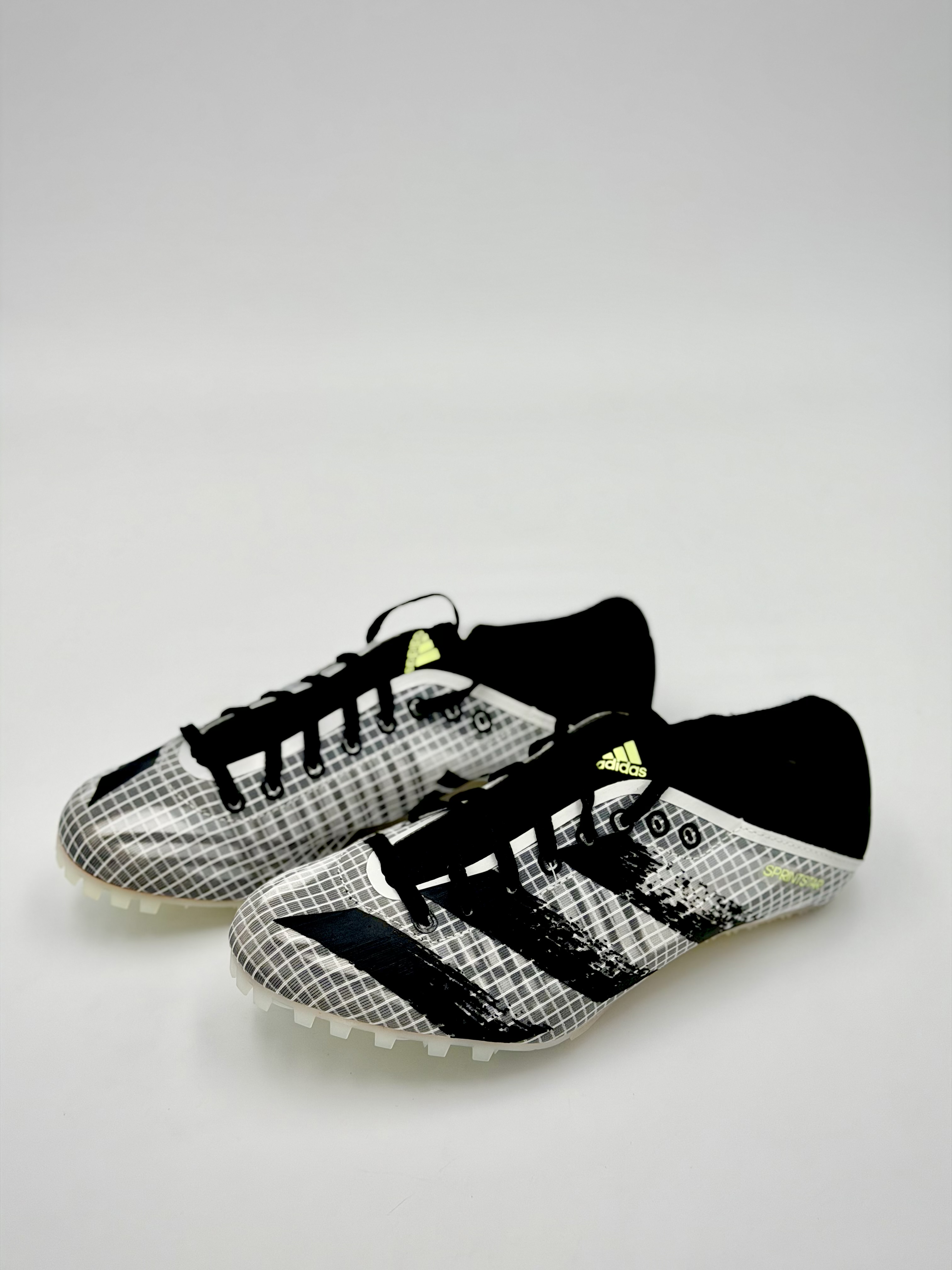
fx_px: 1760
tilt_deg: -34.8
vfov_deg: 39.7
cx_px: 476
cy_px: 635
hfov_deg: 30.3
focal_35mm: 48
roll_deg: -3.1
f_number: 1.78
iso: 64
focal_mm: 6.76
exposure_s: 1/951
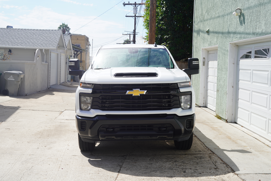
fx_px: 376
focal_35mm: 50
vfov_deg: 27.0
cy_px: 90
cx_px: 136
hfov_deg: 39.6
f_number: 10
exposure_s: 1/160
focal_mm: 50
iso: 100
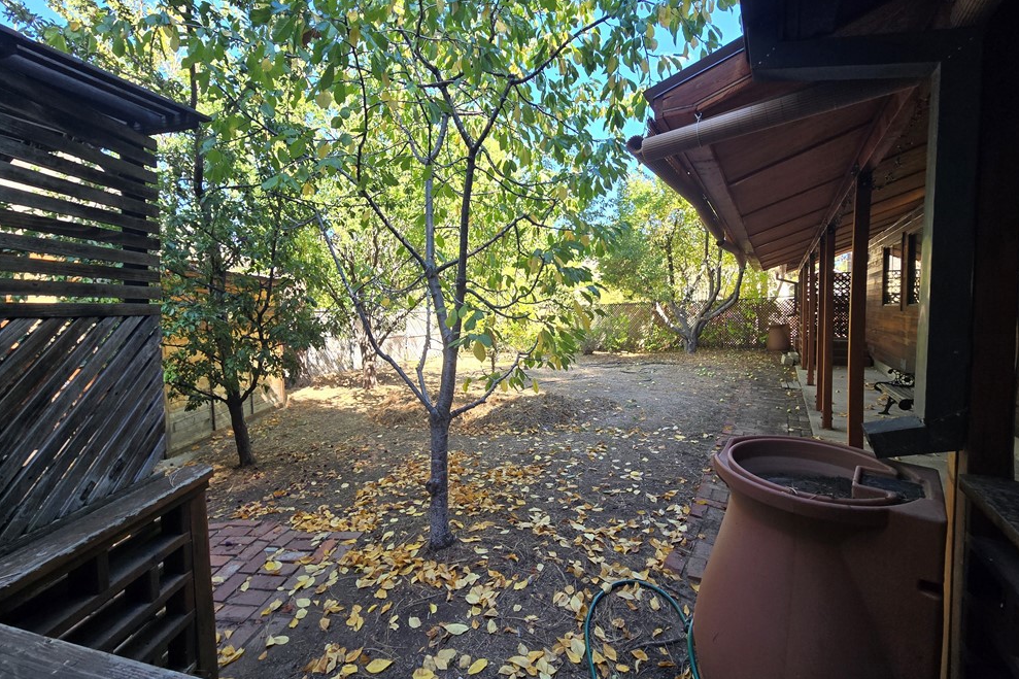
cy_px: 334
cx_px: 505
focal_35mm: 14
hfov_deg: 104.3
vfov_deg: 81.2
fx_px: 396
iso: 50
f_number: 2.2
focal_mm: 2.2
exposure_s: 1/137
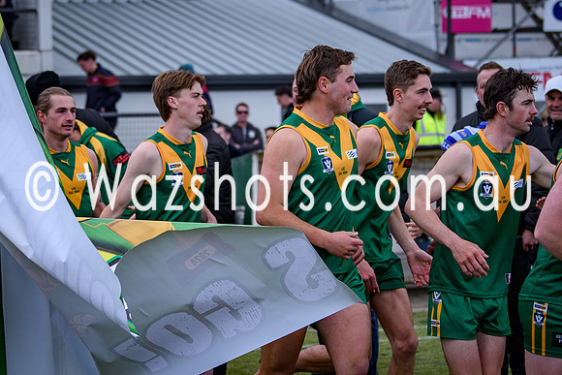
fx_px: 2398
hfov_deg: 13.4
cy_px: 127
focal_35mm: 154
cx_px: 232
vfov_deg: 8.9
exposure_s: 1/2000
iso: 140
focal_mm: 70
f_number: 2.8
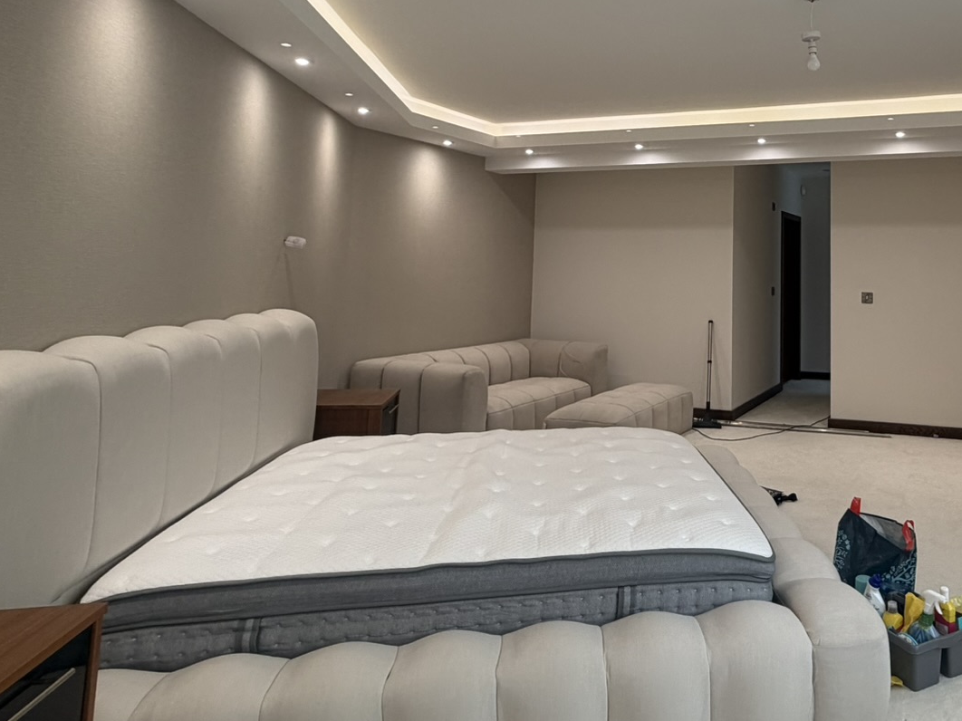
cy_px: 208
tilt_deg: +6.0
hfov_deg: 61.5
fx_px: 750
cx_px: 728
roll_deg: -0.3
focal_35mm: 27
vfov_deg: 49.9
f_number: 2.2
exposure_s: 1/101
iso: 125
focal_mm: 2.22
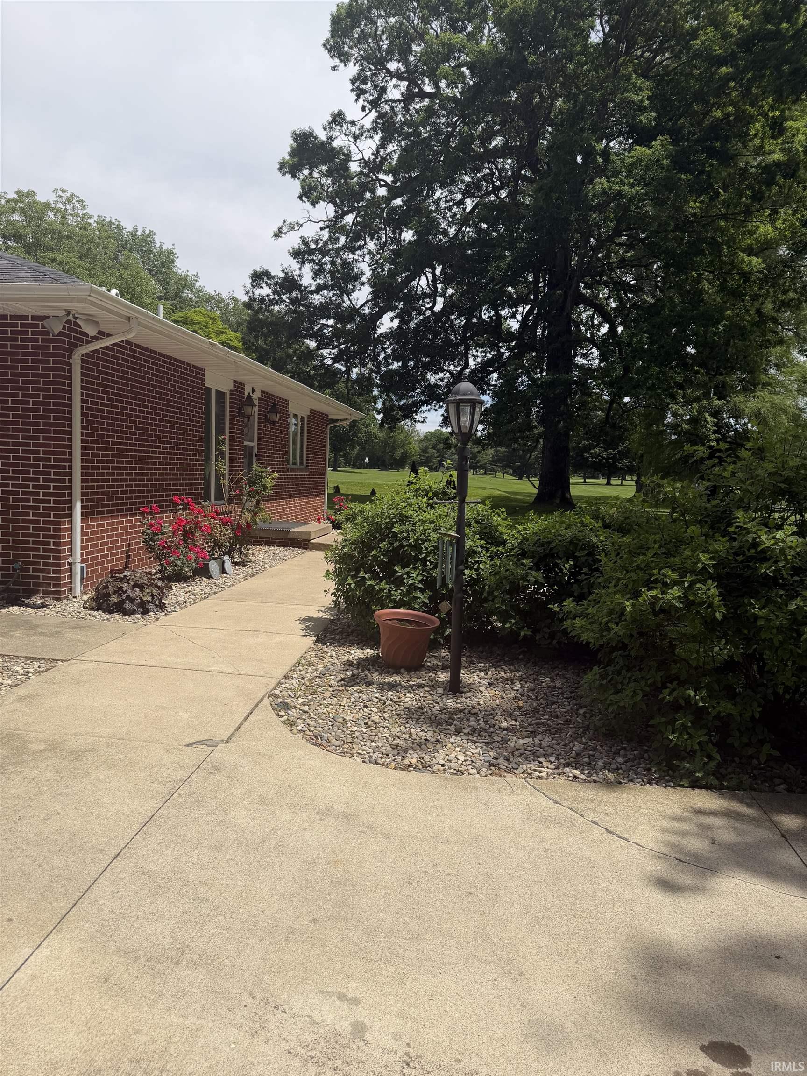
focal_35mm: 24
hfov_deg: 56.8
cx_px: 404
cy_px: 538
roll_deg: -3.3
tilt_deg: -6.1
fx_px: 746
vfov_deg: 71.6
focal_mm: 6.76
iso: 80
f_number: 1.78
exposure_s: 1/6711
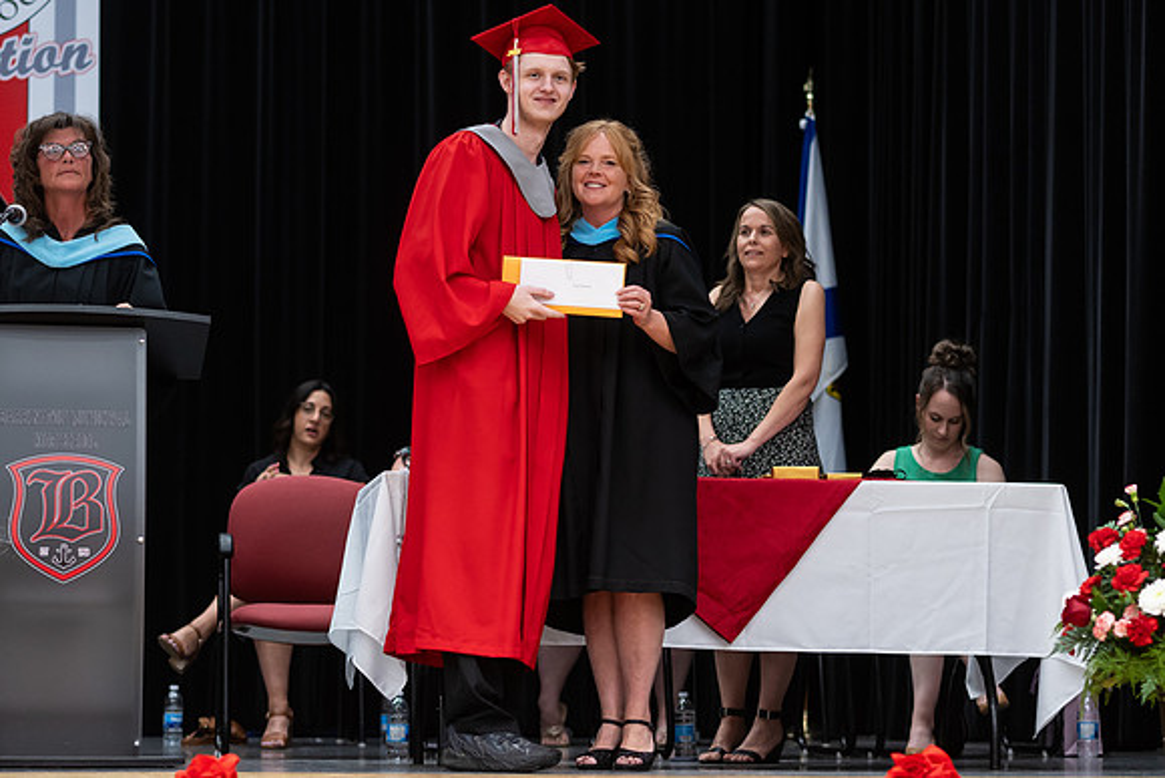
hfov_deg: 18.7
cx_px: 582
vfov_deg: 12.5
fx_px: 3540
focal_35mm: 109
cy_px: 482
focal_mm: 85
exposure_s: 1/200
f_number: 2.8
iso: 1000
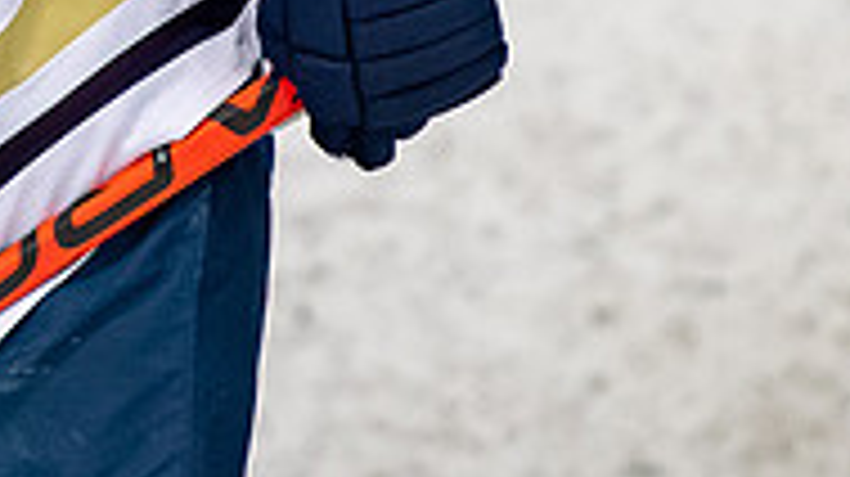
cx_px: -513
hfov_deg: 1.6
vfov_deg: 0.9
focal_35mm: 1354
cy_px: -663
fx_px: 30496
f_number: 3.2
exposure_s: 1/800
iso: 800
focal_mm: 190
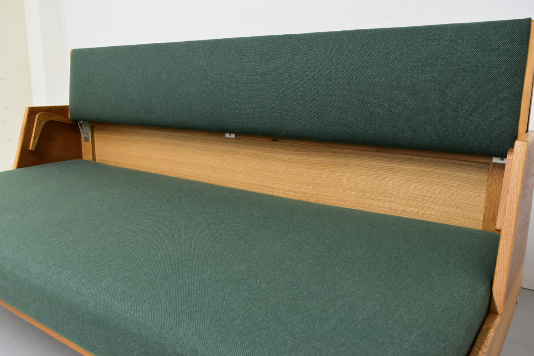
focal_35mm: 30
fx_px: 445
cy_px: 178
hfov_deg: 61.9
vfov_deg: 43.6
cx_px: 267
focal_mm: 20
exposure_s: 1/15
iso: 1400
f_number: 6.3
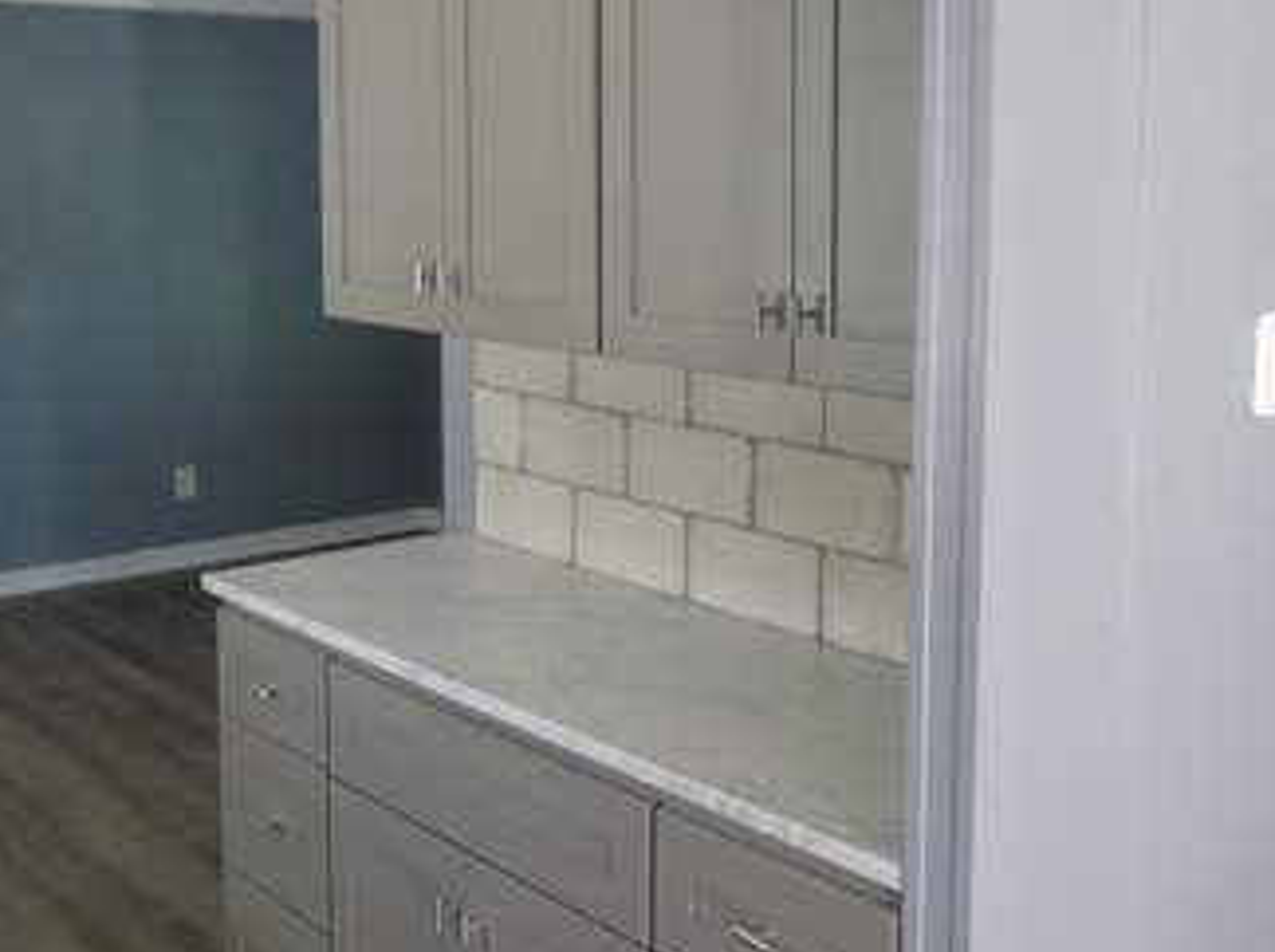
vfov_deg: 33.3
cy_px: 352
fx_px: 1581
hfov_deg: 43.9
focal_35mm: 43
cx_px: 594
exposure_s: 1/30
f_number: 3.6
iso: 400
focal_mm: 5.2
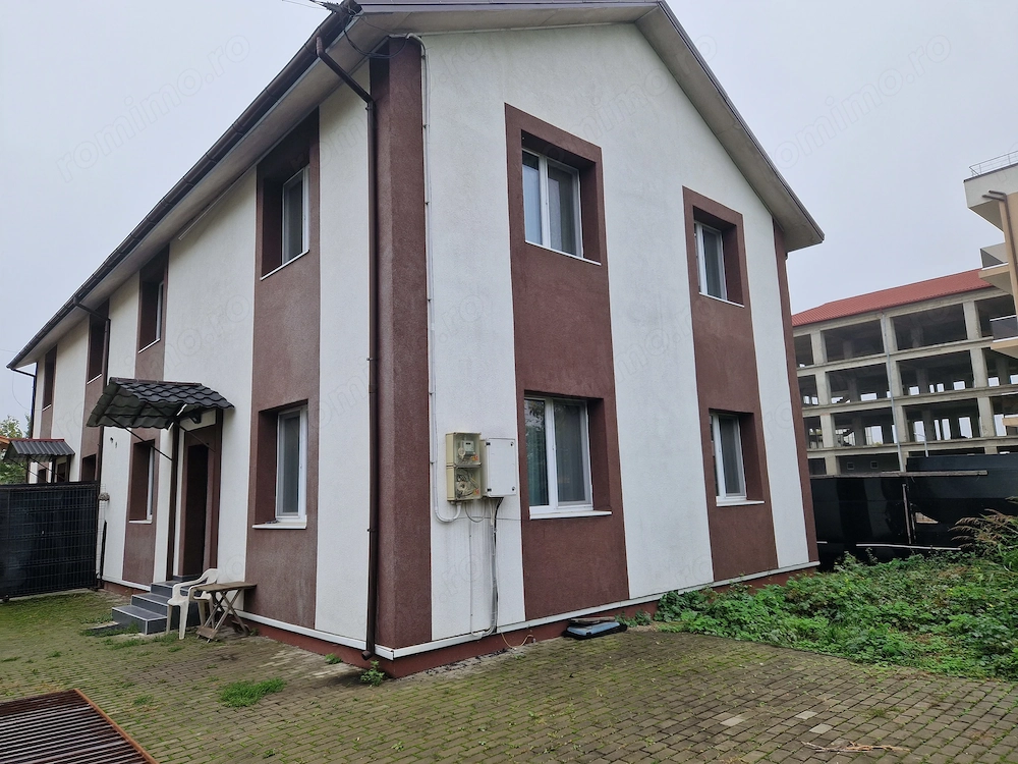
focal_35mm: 23
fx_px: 676
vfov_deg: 58.9
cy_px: 382
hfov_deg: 73.9
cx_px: 509
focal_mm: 5.4
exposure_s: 1/244
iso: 50
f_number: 1.8
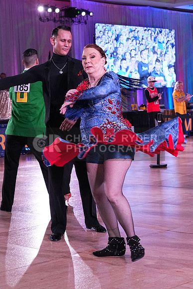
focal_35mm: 79
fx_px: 635
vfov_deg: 25.7
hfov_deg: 17.3
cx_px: 96
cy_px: 144
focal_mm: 53
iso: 2500
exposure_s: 1/320
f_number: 6.3
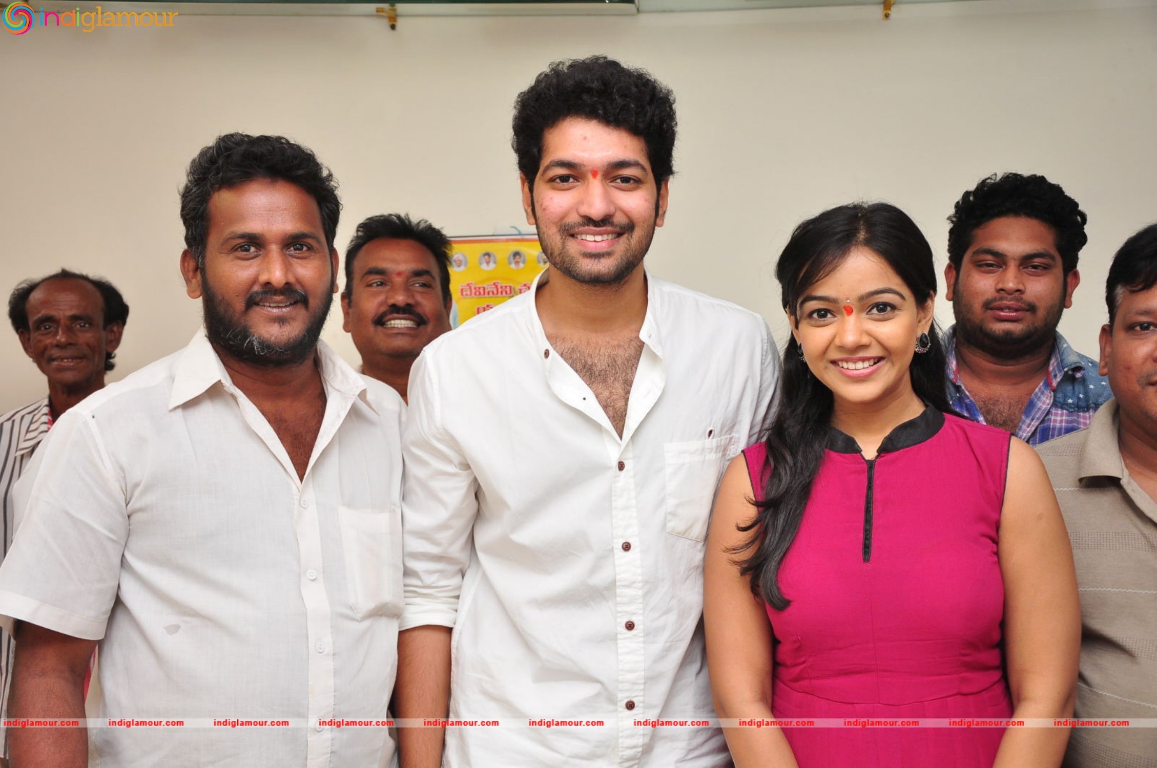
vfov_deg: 29.8
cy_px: 384
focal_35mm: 45
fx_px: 1445
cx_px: 578
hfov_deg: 43.6
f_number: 5
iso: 640
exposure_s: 1/125
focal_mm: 30
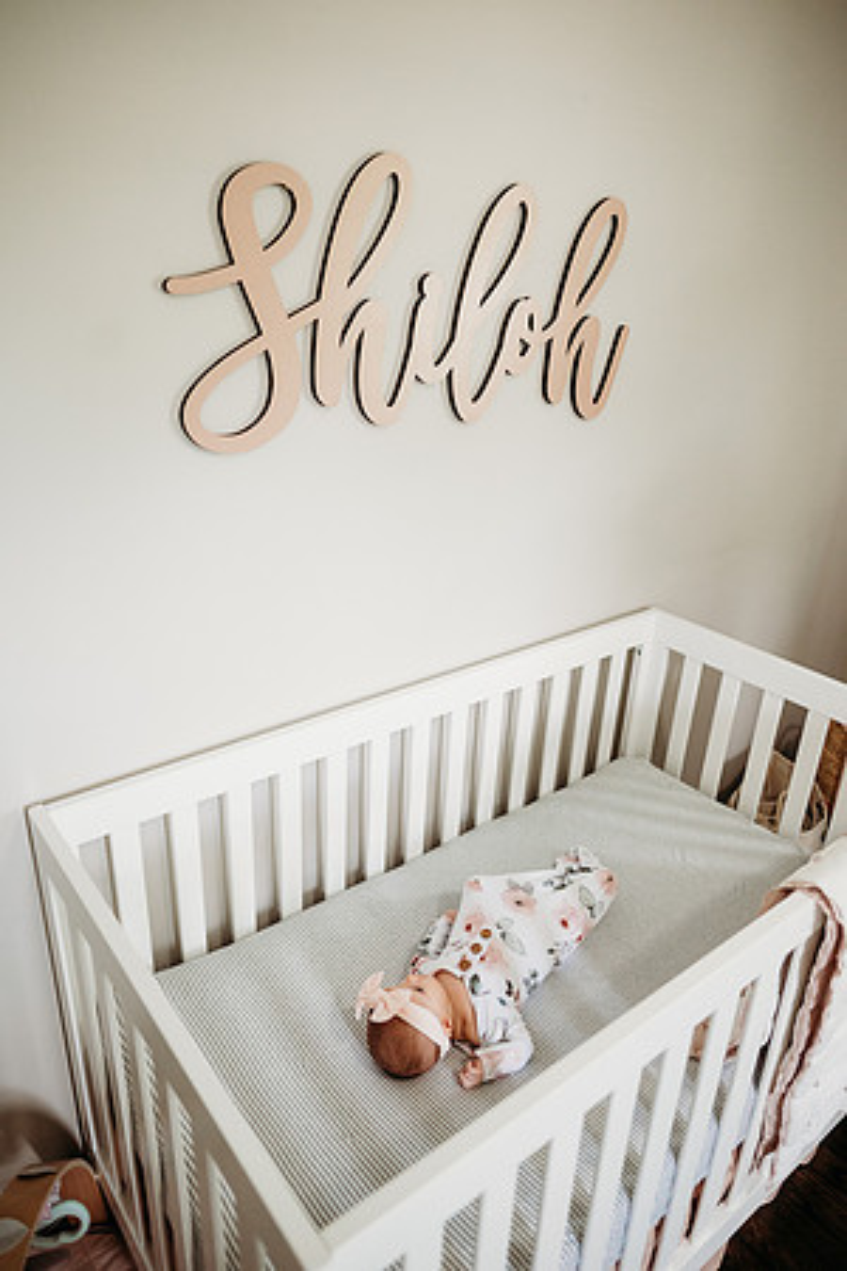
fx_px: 847
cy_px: 636
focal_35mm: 24
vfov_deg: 73.7
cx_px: 424
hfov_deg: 53.1
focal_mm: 24
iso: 1600
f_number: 2.5
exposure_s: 1/200
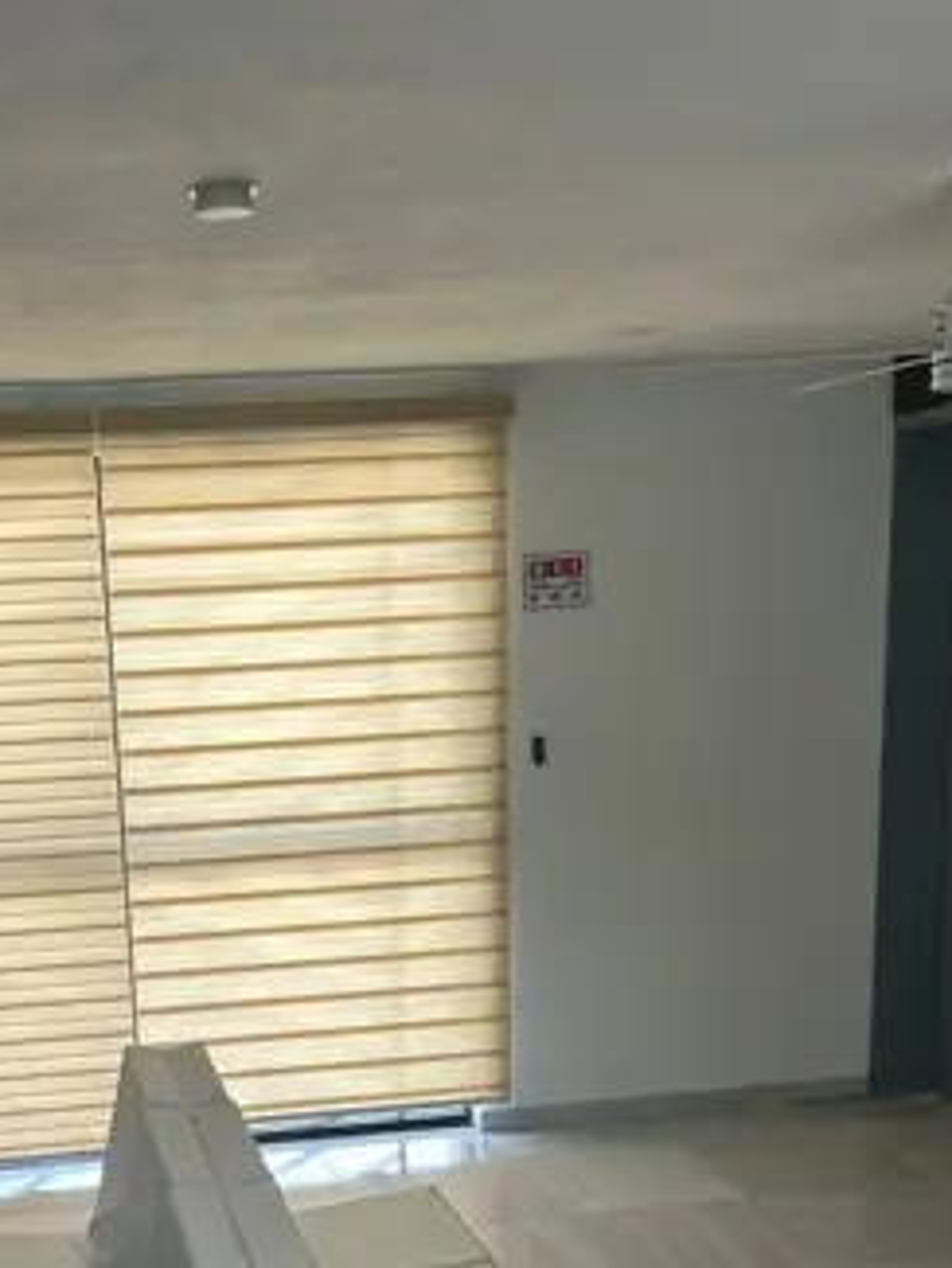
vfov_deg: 38.0
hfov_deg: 29.8
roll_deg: +2.9
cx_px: 246
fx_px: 1759
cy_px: 1034
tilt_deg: -14.2
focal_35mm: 48
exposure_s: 1/121
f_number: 1.5
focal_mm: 5.7
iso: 40
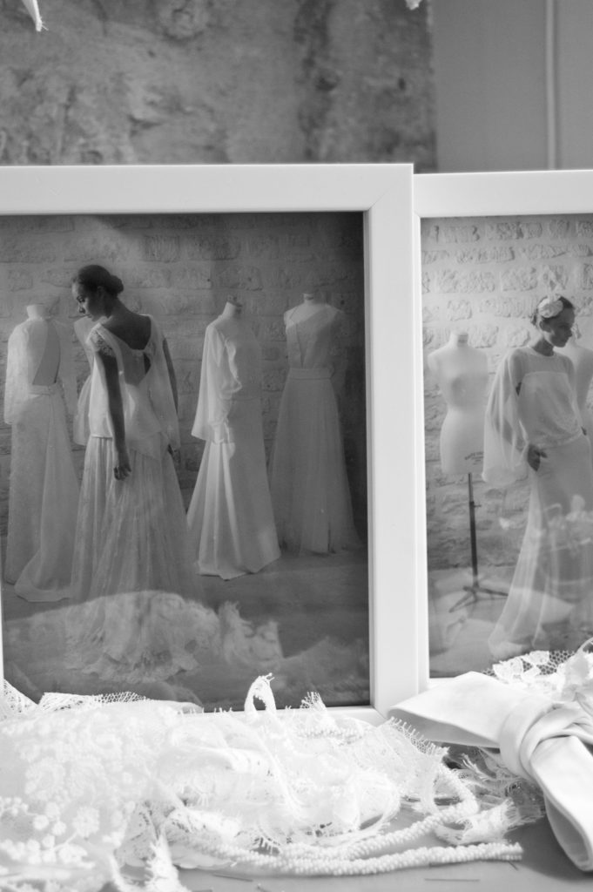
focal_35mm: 60
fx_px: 1485
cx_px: 296
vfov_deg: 33.4
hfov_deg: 22.6
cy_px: 446
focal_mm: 40
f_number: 5
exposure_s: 1/80
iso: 800
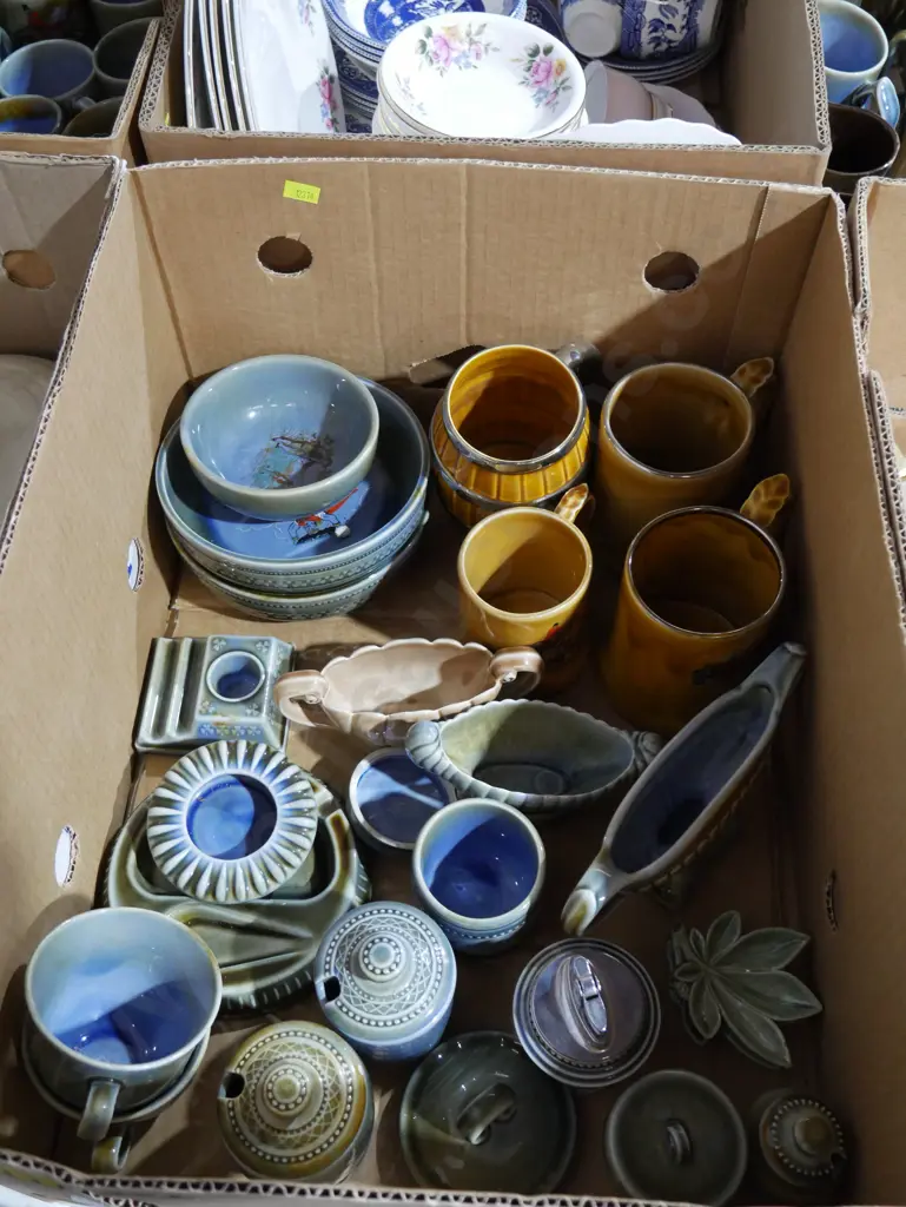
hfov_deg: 41.8
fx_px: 1186
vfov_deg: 53.9
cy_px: 604
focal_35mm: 34
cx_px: 453
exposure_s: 1/60
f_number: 4
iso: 2000
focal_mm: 17
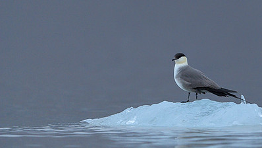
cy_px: 51
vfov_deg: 1.5
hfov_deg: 2.6
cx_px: 181
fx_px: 5739
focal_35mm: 826
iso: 2000
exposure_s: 1/1000
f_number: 4
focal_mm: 500
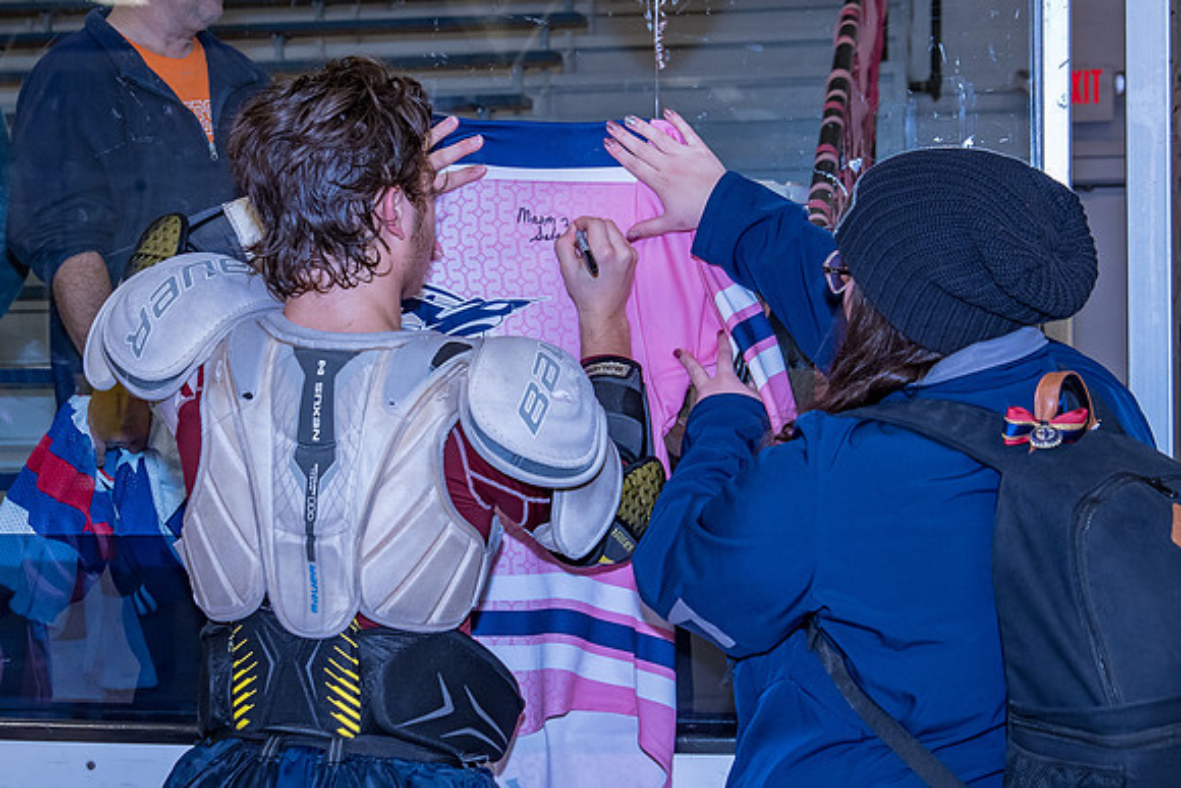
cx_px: 523
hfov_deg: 27.5
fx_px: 2414
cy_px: 349
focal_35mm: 74
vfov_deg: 18.5
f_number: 5
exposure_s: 1/250
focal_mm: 44
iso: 800
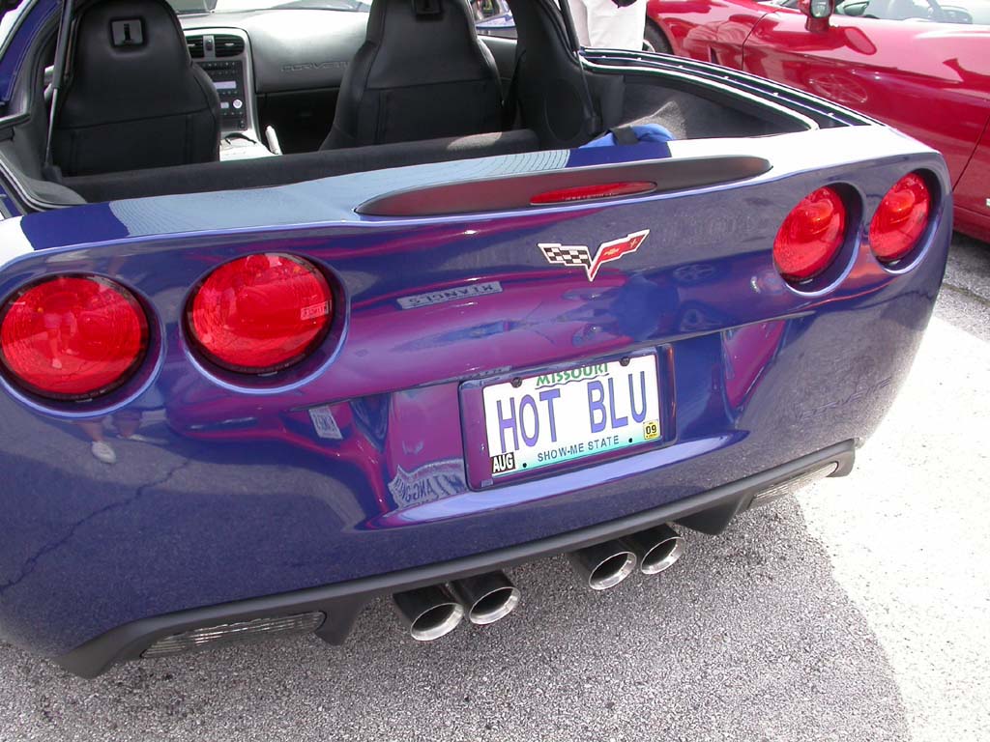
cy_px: 371
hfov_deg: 49.0
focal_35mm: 38
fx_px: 1087
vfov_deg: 37.7
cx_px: 495
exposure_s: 1/126
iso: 100
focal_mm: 7.85
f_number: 4.2
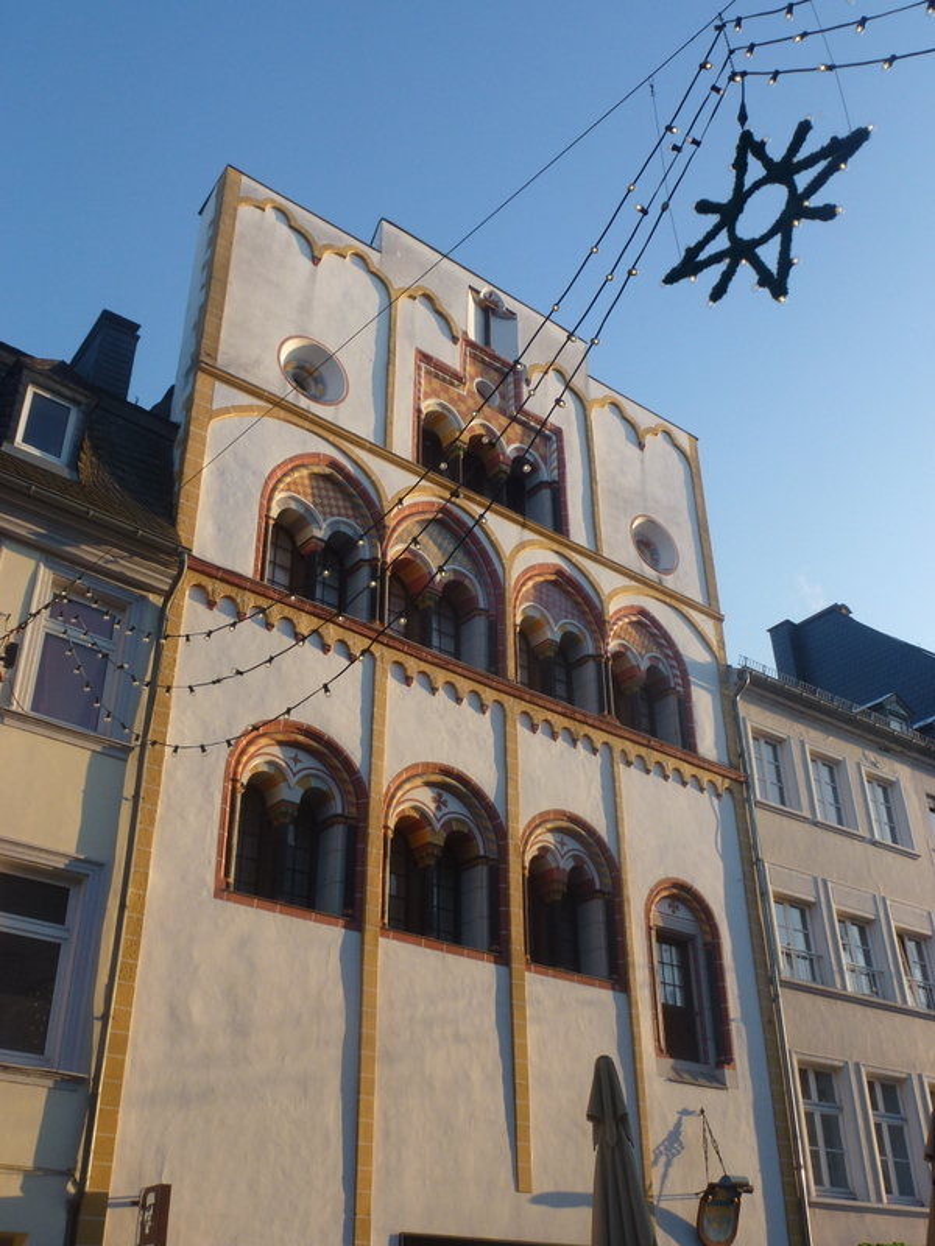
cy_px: 623
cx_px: 468
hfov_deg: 42.9
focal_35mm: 33
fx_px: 1188
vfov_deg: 55.4
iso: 100
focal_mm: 5.9
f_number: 4
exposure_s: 1/250
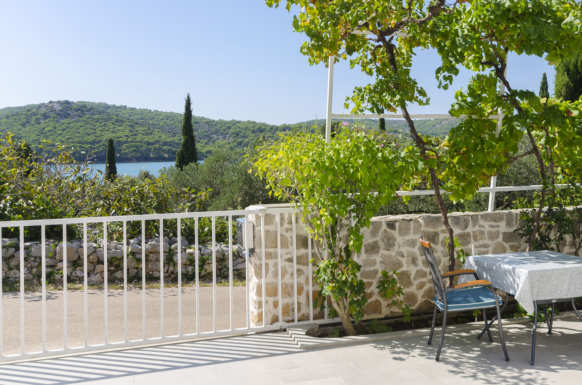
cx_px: 351
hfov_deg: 51.6
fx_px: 597
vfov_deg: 35.6
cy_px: 149
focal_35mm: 37
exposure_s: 1/200
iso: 100
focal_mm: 20
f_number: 8
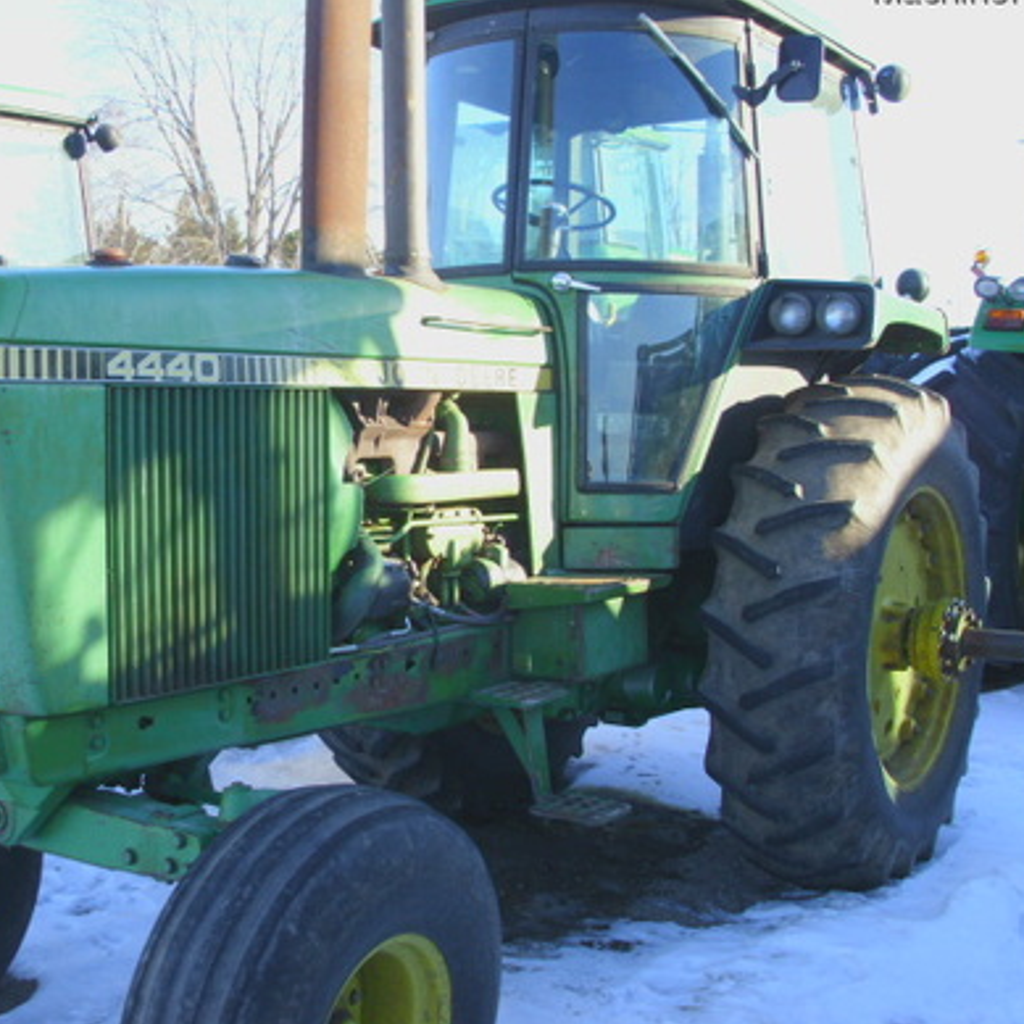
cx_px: 469
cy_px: 490
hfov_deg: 36.0
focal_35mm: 47
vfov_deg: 36.1
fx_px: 1573
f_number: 3
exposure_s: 1/173
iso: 50
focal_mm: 6.36
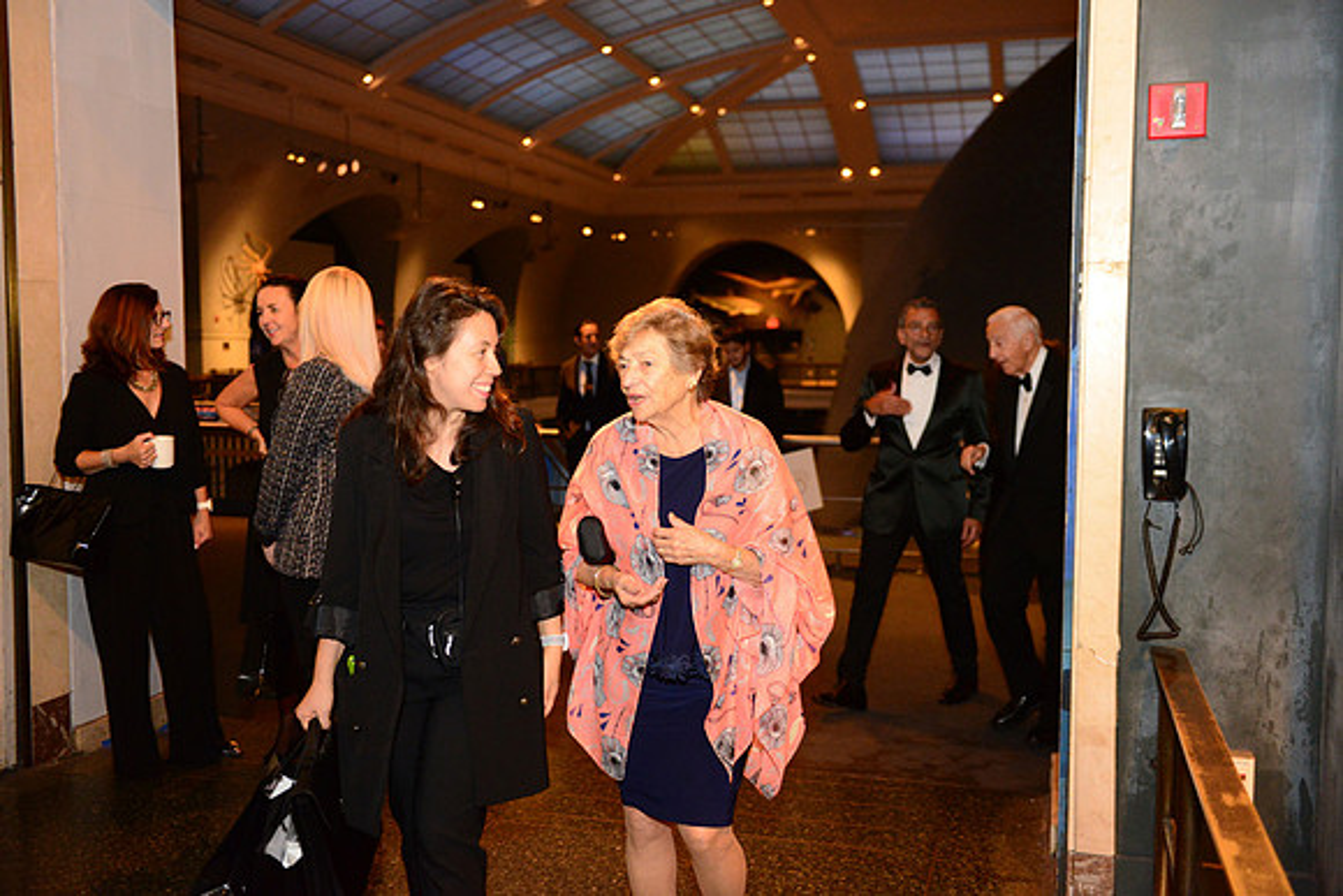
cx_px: 672
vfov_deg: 37.9
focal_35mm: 35
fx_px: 1306
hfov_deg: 54.4
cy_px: 448
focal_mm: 35
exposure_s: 1/60
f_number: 2.8
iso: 4000
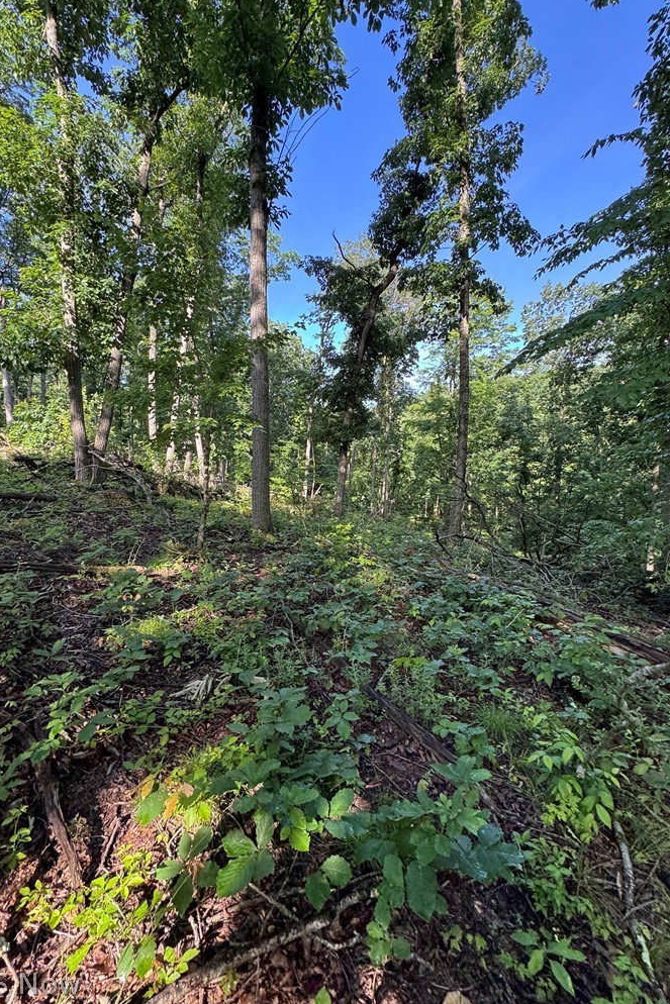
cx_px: 329
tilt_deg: -11.8
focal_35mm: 15
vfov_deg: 100.4
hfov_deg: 77.3
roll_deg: -4.9
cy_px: 490
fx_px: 419
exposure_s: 1/104
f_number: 2.2
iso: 40
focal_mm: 2.22
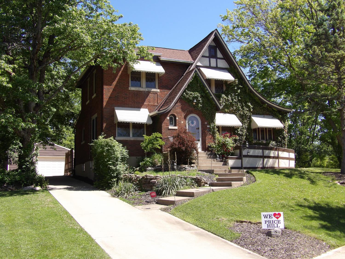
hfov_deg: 47.9
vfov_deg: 36.8
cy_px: 130
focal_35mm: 39
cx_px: 172
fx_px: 389
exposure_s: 1/365
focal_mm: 7
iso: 100
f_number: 3.7
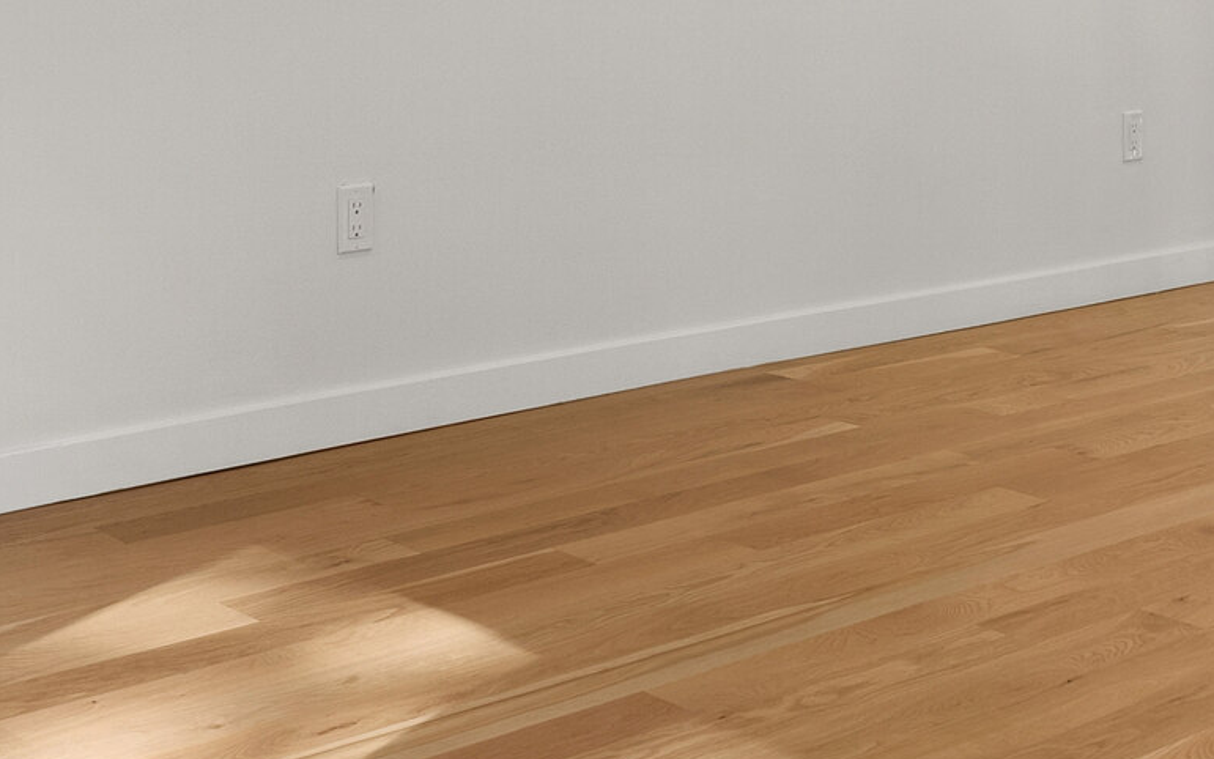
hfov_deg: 29.8
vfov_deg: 18.2
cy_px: -63
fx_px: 2283
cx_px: 639
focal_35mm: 69
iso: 320
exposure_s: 1/13
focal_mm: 17
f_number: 8
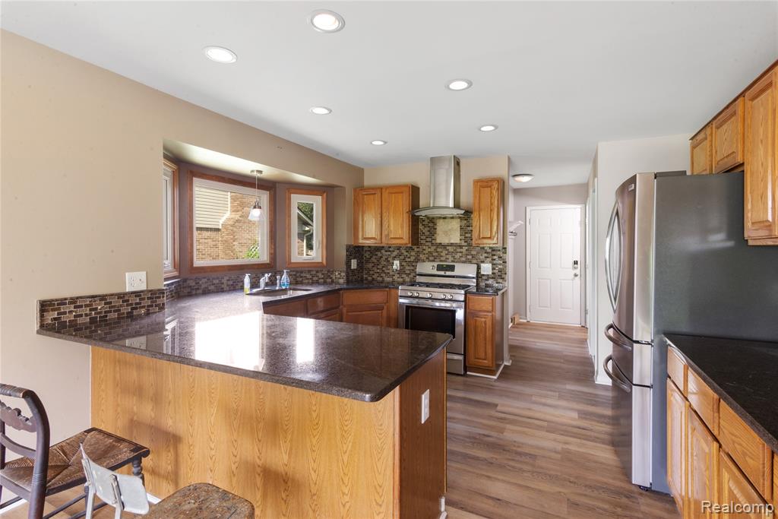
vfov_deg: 70.5
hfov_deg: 93.3
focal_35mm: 17
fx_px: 367
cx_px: 389
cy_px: 260
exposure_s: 1/2
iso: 400
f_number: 9
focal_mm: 17
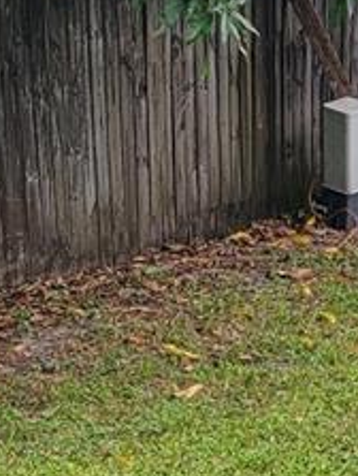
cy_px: 386
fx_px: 2269
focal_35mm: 165
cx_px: 484
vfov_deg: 11.9
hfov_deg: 8.9
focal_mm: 6.7
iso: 50
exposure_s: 1/120
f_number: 1.8
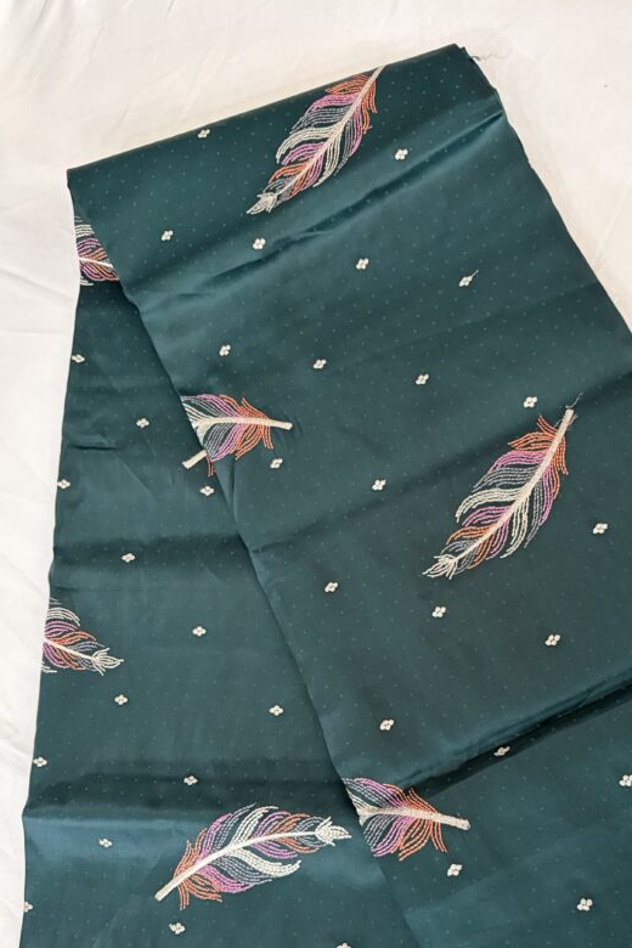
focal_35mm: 37
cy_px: 596
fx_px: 974
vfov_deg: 51.3
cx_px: 421
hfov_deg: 35.6
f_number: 1.6
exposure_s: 1/50
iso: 320
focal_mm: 5.96
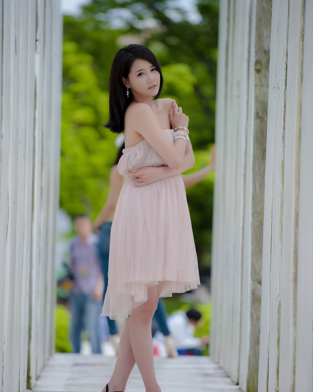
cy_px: 210
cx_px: 156
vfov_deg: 8.5
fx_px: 2616
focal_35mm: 226
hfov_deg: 6.8
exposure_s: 1/1250
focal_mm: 200
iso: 250
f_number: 2.8
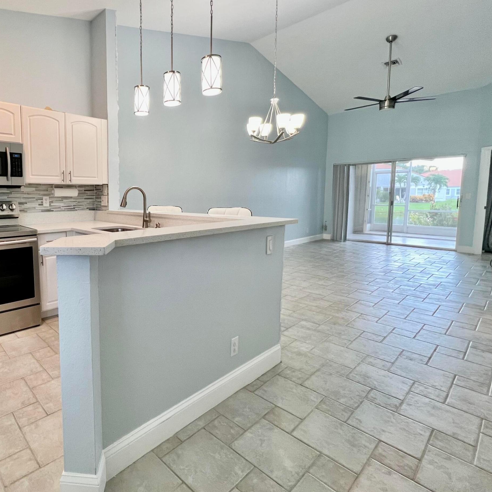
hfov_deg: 76.7
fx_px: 289
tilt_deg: -5.5
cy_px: 225
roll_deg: +0.3
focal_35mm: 18
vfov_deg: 80.5
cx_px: 144
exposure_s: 1/120
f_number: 1.8
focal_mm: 1.57
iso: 160
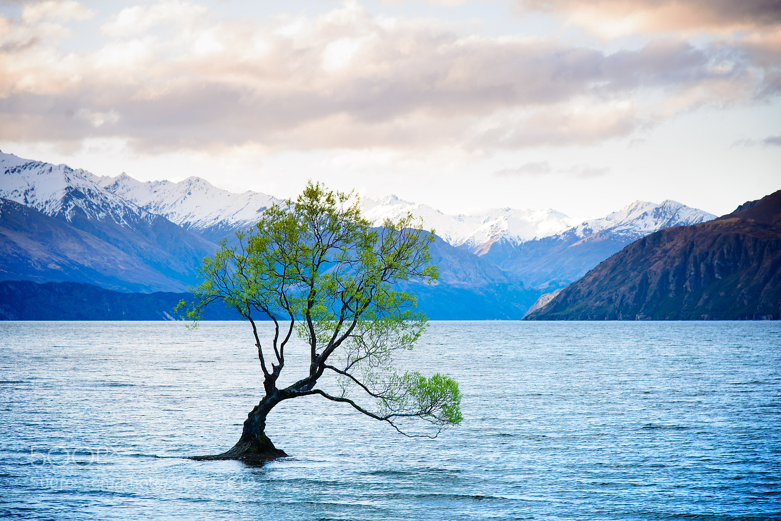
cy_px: 260
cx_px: 390
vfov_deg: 14.9
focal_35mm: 92
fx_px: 1996
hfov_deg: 22.1
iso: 180
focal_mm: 92
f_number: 5.6
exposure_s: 1/100
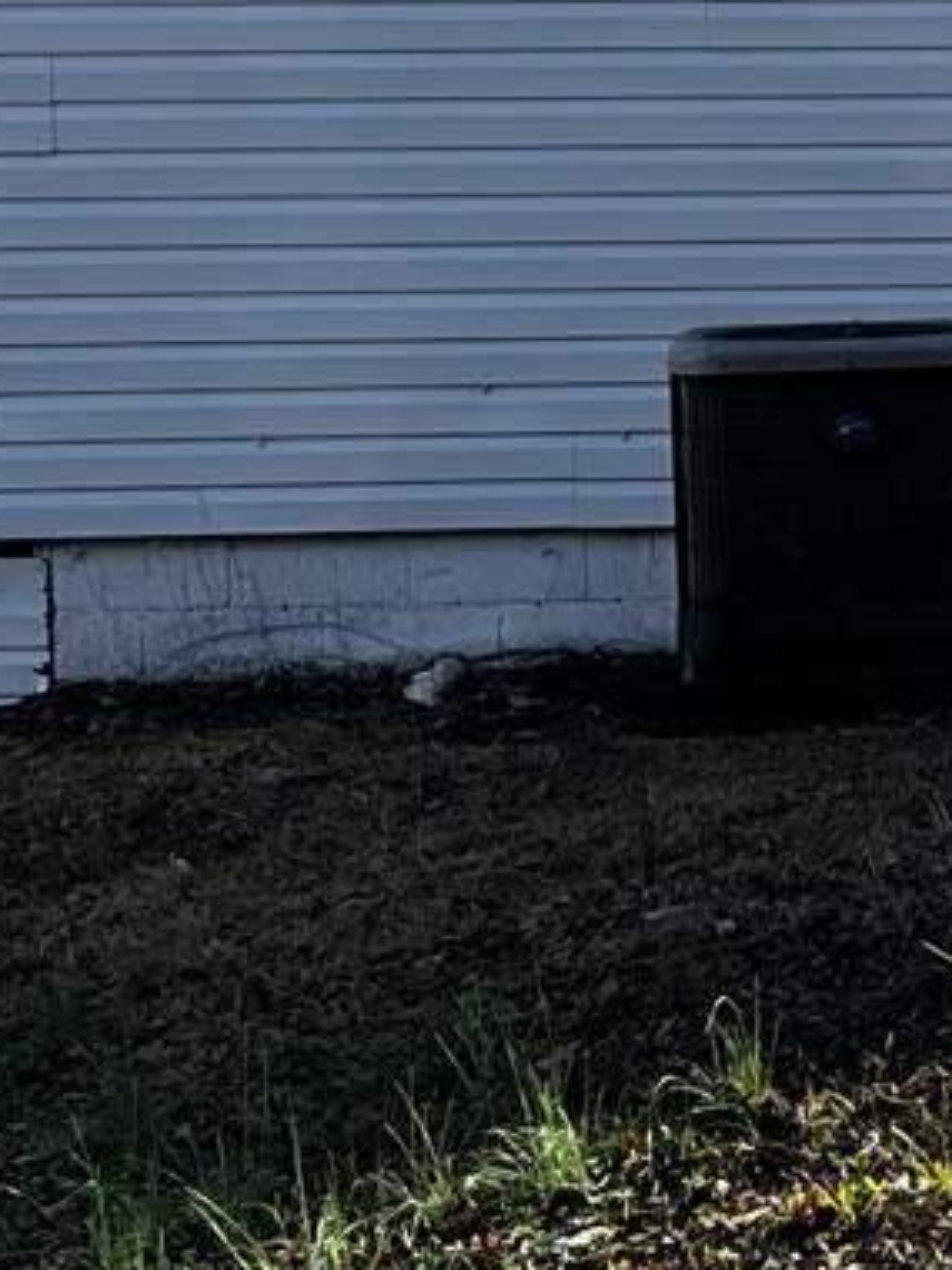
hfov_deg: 10.2
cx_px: 1476
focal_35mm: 140
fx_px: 5134
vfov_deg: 14.1
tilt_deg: -1.8
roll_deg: +2.7
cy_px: 398
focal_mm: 5.7
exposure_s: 1/2123
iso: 50
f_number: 1.5
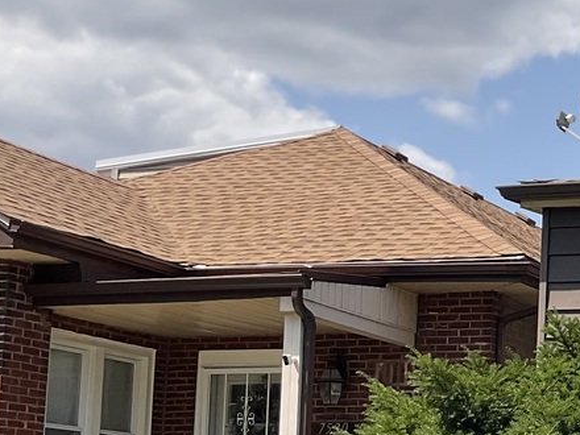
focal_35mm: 95
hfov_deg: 18.6
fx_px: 1592
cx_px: 837
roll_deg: -0.9
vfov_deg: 15.4
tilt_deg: +6.8
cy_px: 372
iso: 16
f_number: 1.8
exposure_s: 1/1412
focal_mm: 3
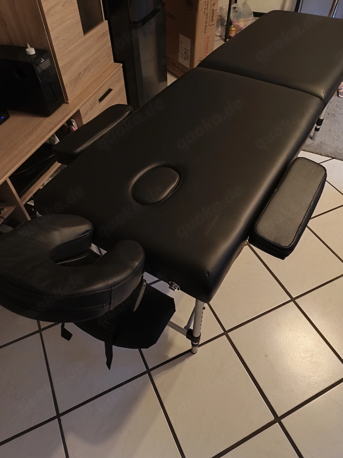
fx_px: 304
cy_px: 229
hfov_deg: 58.9
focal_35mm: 23
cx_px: 172
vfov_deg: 73.9
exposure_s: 1/25
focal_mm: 6.14
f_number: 1.65
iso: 3200
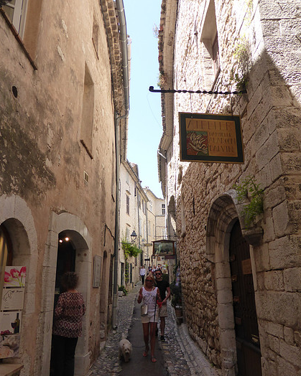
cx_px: 148
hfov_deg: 53.2
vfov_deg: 64.0
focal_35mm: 27
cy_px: 198
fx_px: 301
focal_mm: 4.3
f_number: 3.3
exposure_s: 1/320
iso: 160
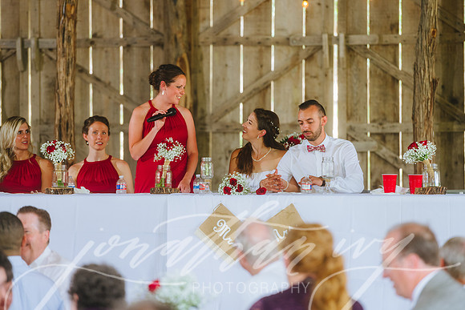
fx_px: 2584
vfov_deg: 6.9
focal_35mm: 200
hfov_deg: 10.3
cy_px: 155
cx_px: 232
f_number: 2.8
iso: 500
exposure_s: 1/100
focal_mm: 200
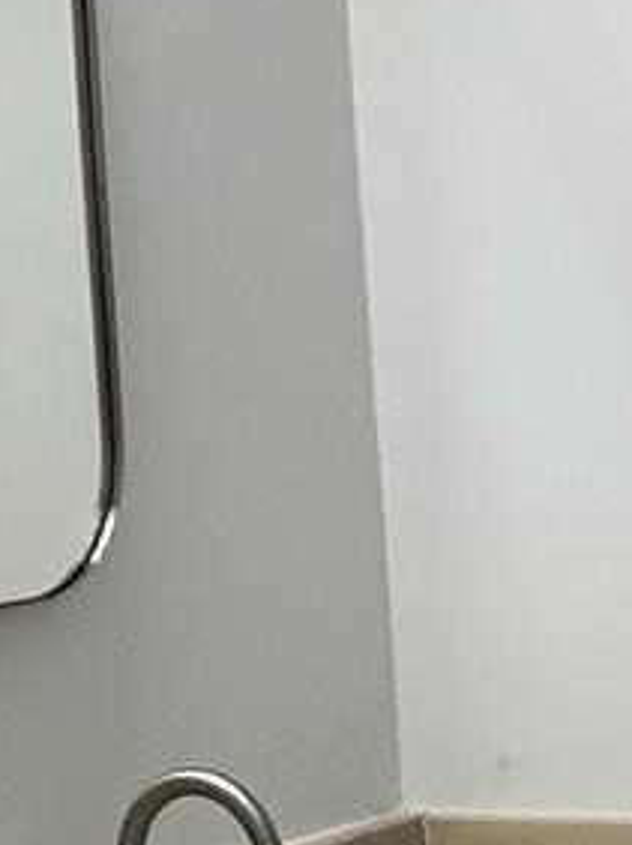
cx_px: 431
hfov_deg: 11.2
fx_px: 3218
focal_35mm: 132
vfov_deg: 14.8
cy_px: 800
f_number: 2.4
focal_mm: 3.3
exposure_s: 1/120
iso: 80
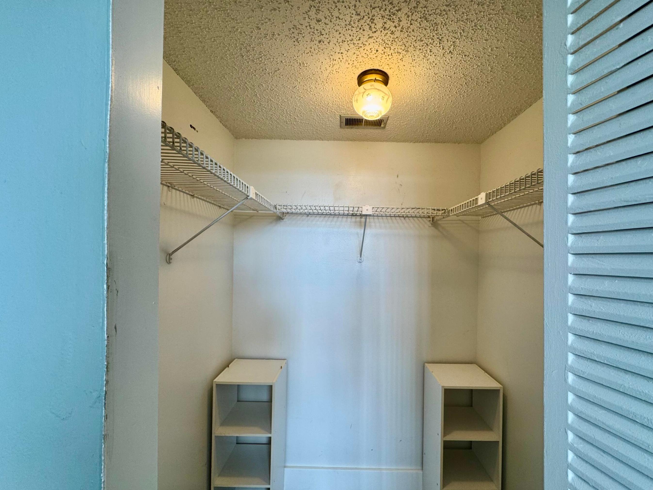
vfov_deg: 81.7
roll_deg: -0.8
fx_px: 283
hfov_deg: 98.1
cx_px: 345
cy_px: 258
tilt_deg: -1.0
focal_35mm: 15
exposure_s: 1/120
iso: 100
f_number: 2.2
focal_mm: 2.22
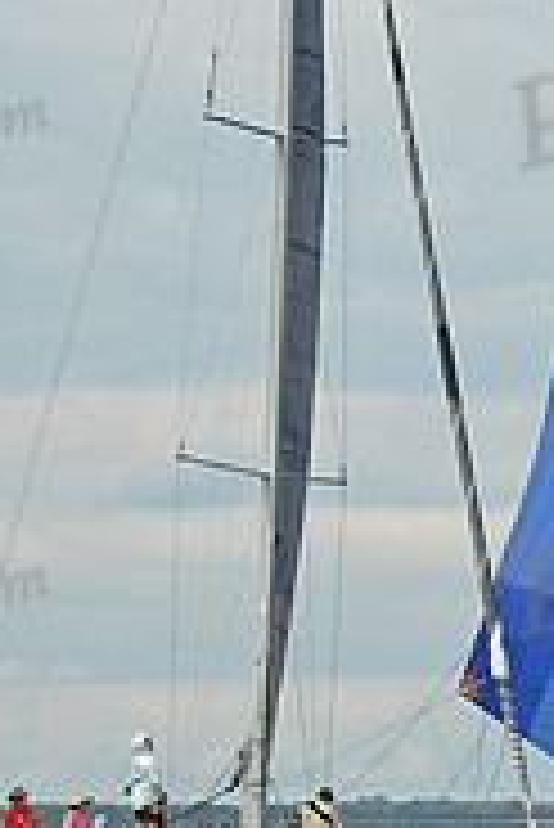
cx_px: 282
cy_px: 351
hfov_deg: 4.4
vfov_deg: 6.5
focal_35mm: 315
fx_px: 7257
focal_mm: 100
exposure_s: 1/1600
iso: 320
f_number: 9
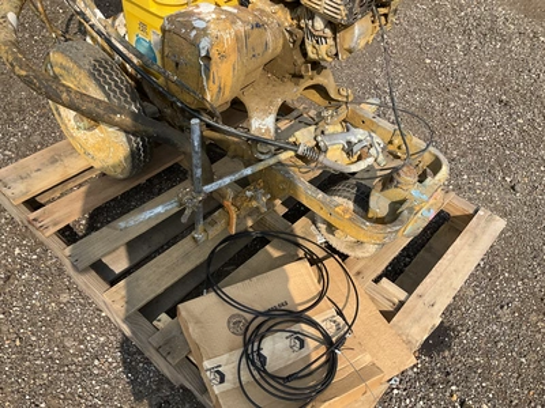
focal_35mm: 29
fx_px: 457
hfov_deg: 61.7
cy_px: 204
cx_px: 272
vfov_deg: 48.2
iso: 25
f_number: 1.8
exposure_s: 1/1195
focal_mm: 3
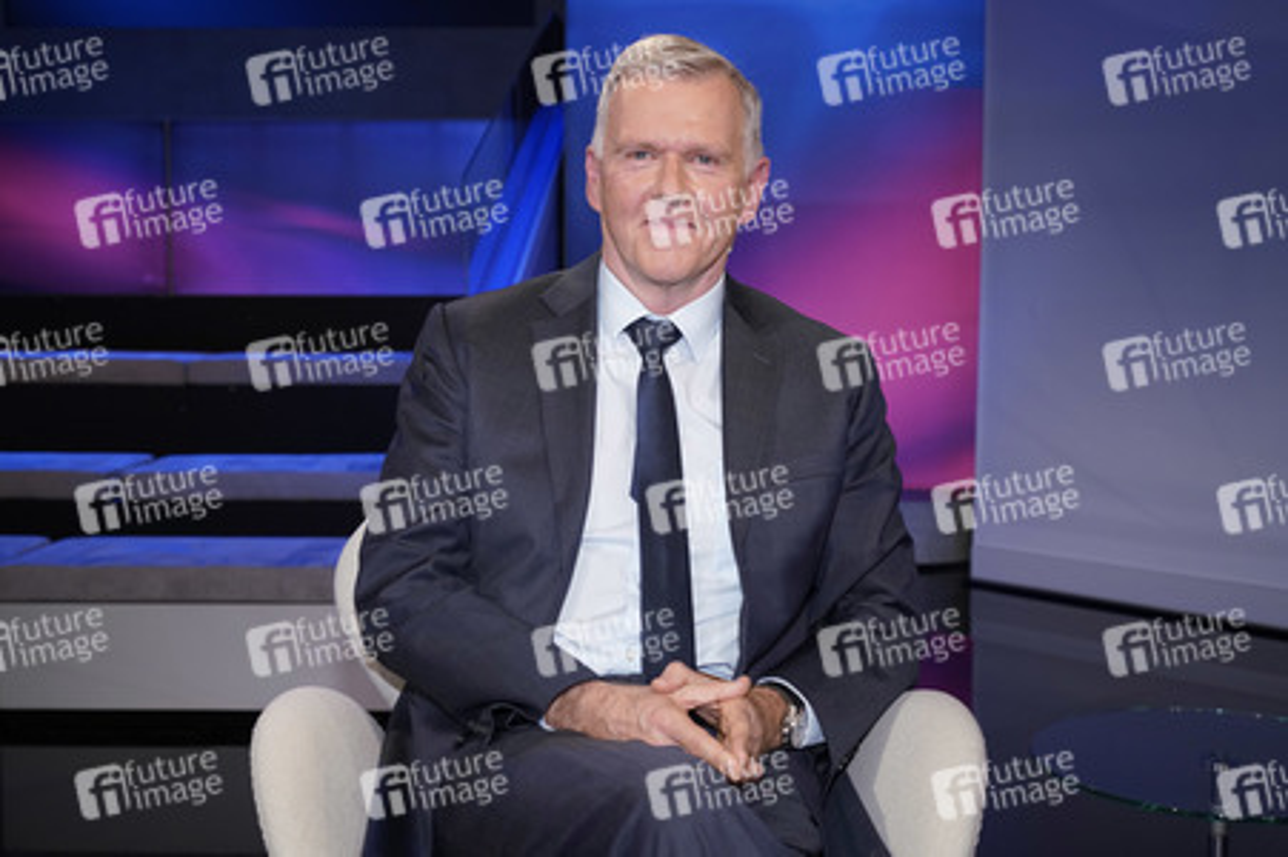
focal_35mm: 43
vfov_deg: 31.1
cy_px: 428
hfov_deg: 45.5
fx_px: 1537
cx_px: 644
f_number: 5
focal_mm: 43
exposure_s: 1/125
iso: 1600
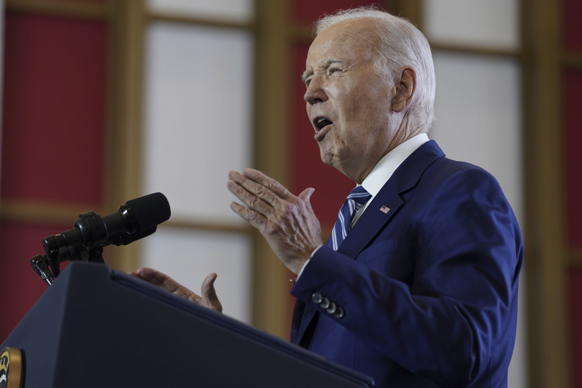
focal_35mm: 164
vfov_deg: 8.4
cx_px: 291
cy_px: 194
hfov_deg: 12.5
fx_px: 2651
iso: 800
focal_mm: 164
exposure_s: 1/200
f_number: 3.5
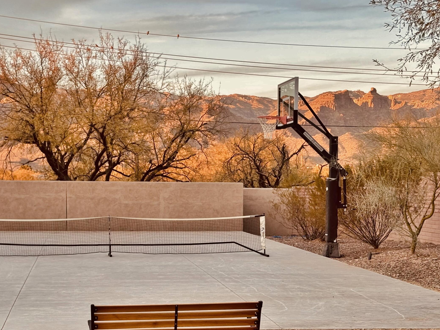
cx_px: 155
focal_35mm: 69
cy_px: 201
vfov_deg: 21.3
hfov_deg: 28.0
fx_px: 877
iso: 50
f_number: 1.78
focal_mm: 6.76
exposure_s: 1/139
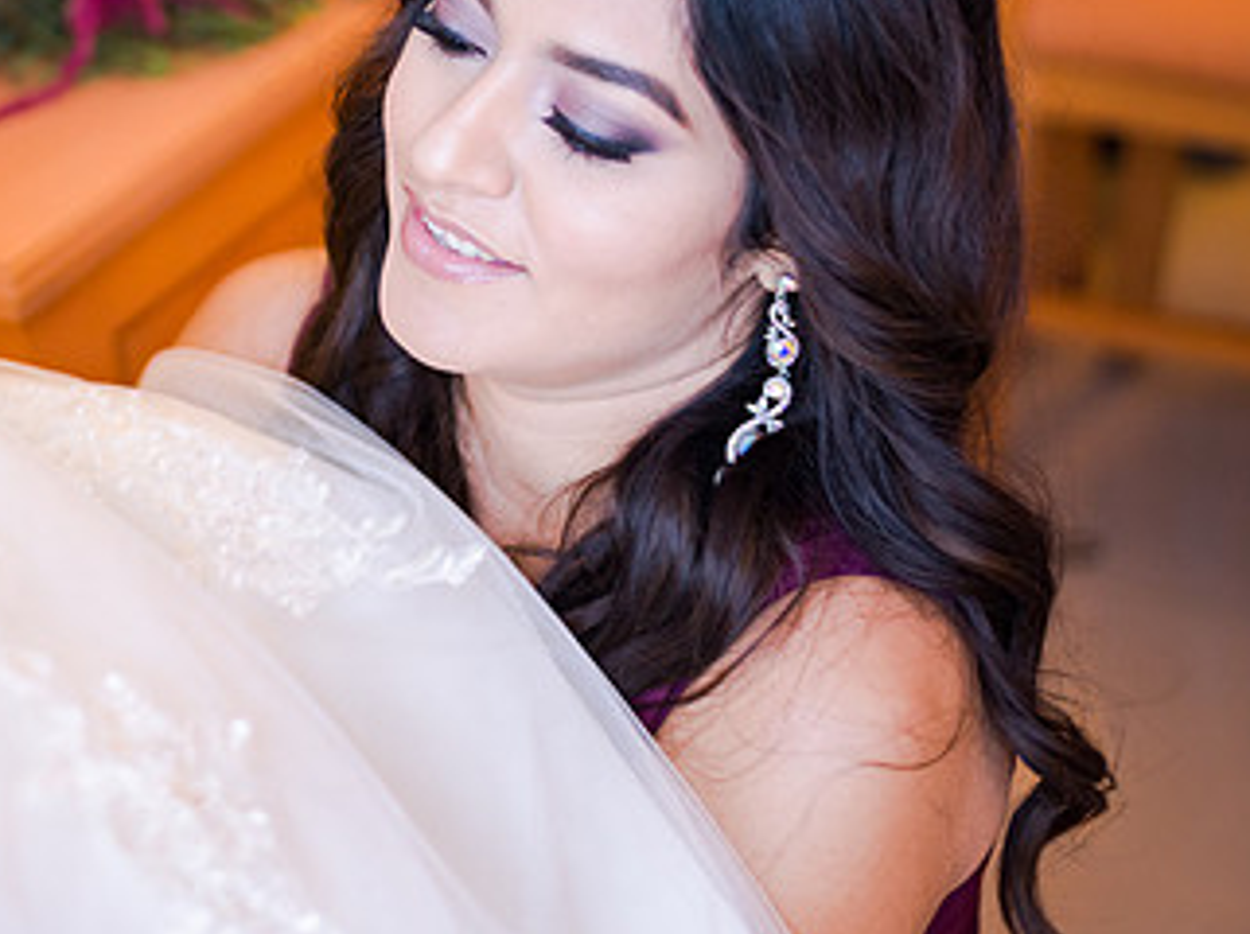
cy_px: 259
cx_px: 171
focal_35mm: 87
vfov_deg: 16.9
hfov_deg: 22.1
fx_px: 3138
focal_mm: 50
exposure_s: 1/125
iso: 640
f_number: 1.8
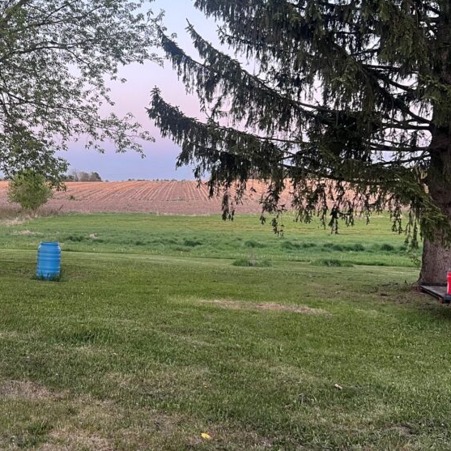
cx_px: 53
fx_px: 649
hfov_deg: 36.2
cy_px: 206
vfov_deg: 38.3
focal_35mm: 44
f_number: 1.5
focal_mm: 5.7
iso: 125
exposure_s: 1/60
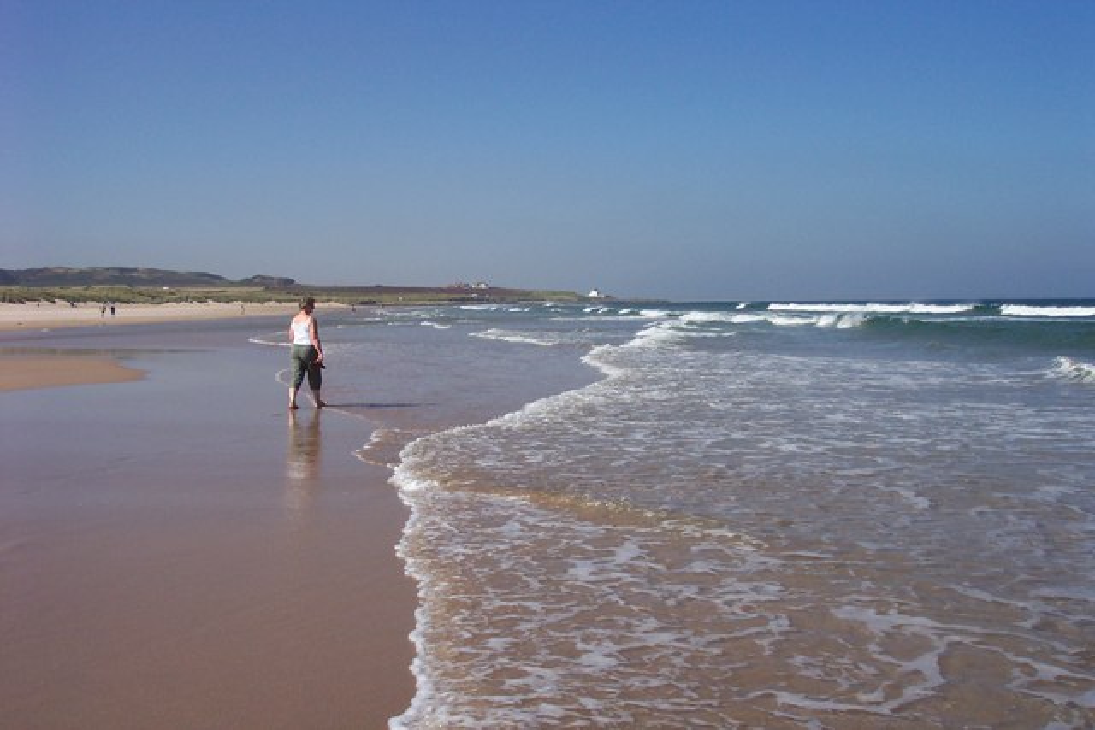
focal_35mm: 38
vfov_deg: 35.1
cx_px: 548
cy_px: 365
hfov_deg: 50.7
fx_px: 1156
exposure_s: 1/1000
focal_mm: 8
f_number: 4.8
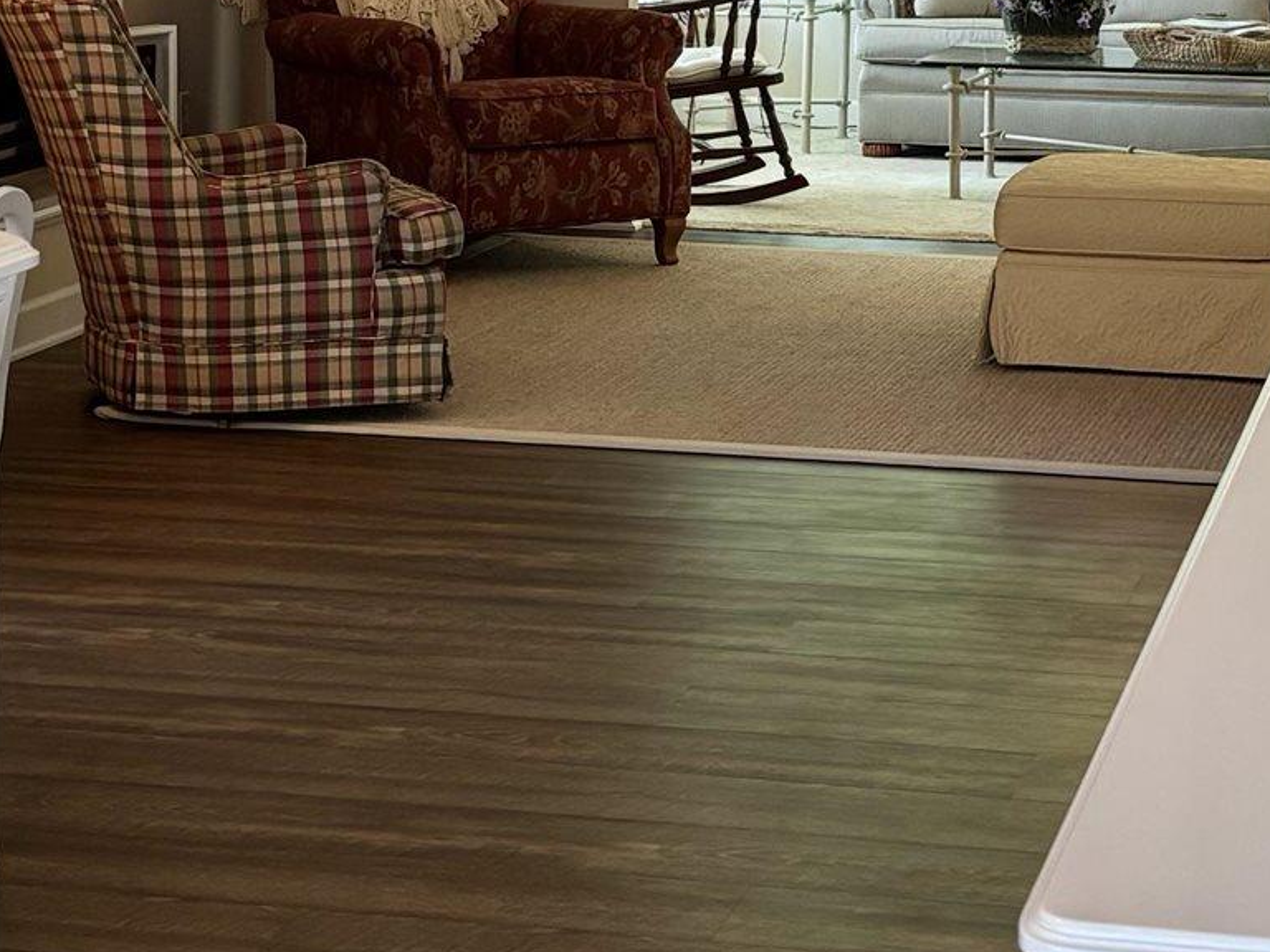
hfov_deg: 18.9
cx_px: 600
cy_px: 33
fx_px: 3816
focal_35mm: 104
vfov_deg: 14.0
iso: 125
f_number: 1.6
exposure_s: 1/120
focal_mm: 5.96
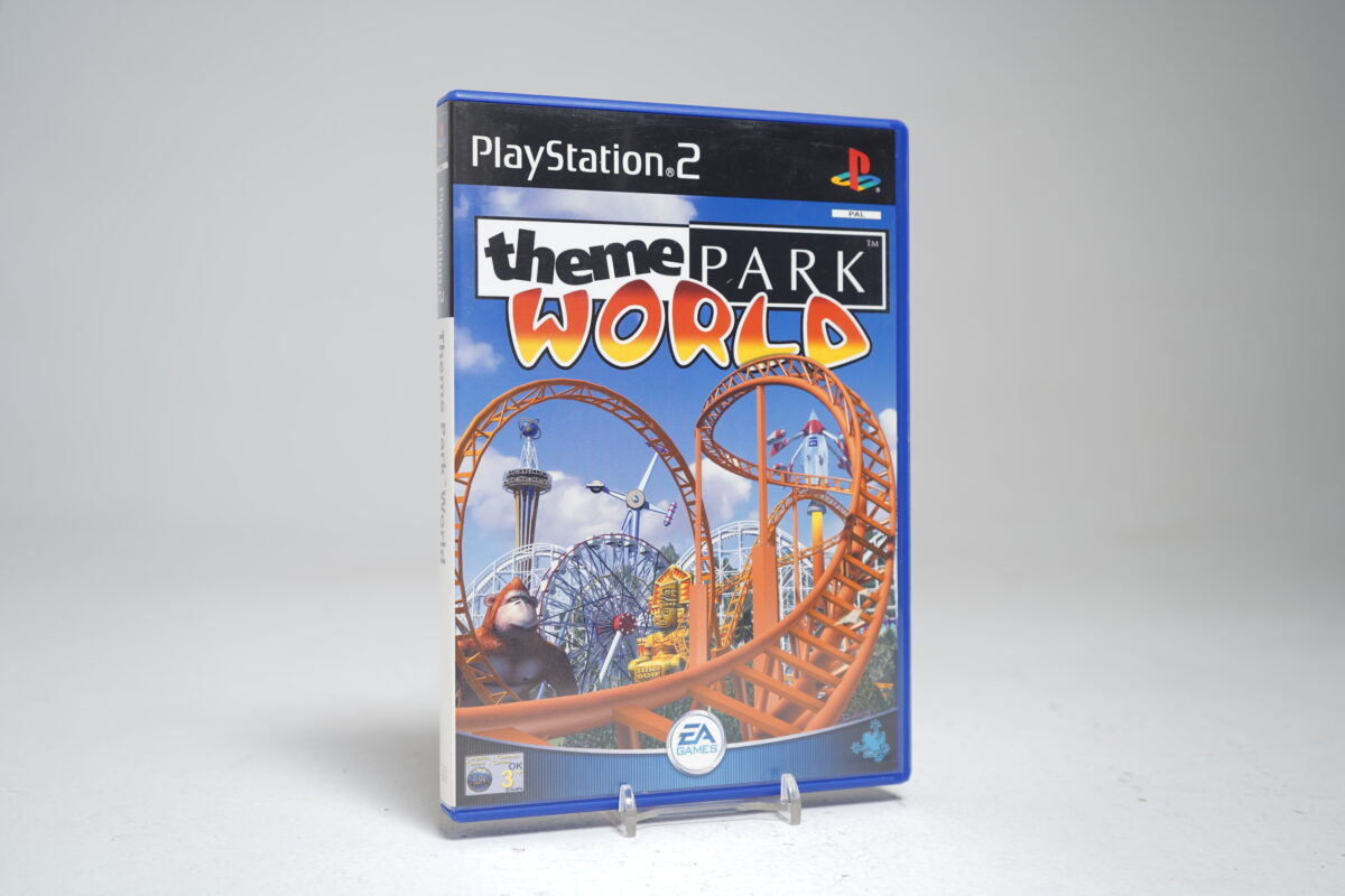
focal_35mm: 42
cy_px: 448
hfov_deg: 46.4
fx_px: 1569
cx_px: 672
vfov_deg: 31.9
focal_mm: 42
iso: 64
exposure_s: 1/3
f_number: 5.6
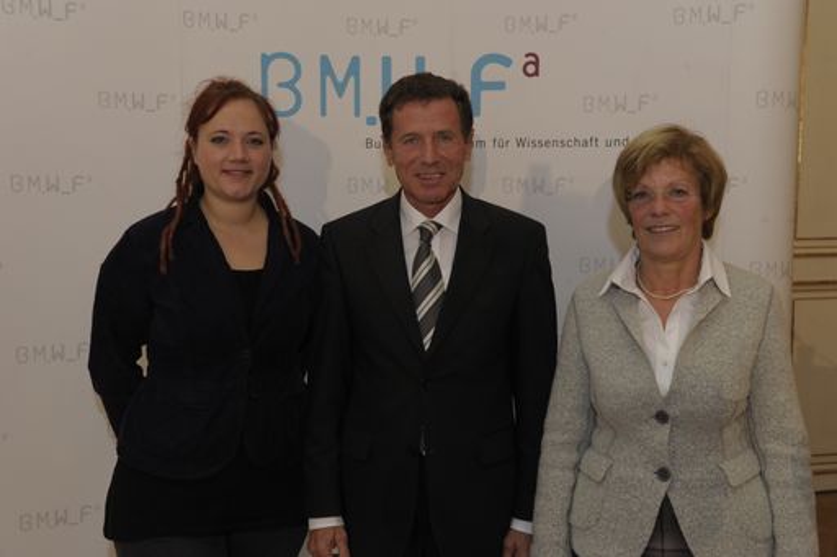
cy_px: 278
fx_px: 1046
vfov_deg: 29.8
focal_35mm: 45
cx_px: 418
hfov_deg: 43.6
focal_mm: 45
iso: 1250
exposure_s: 1/60
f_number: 6.3
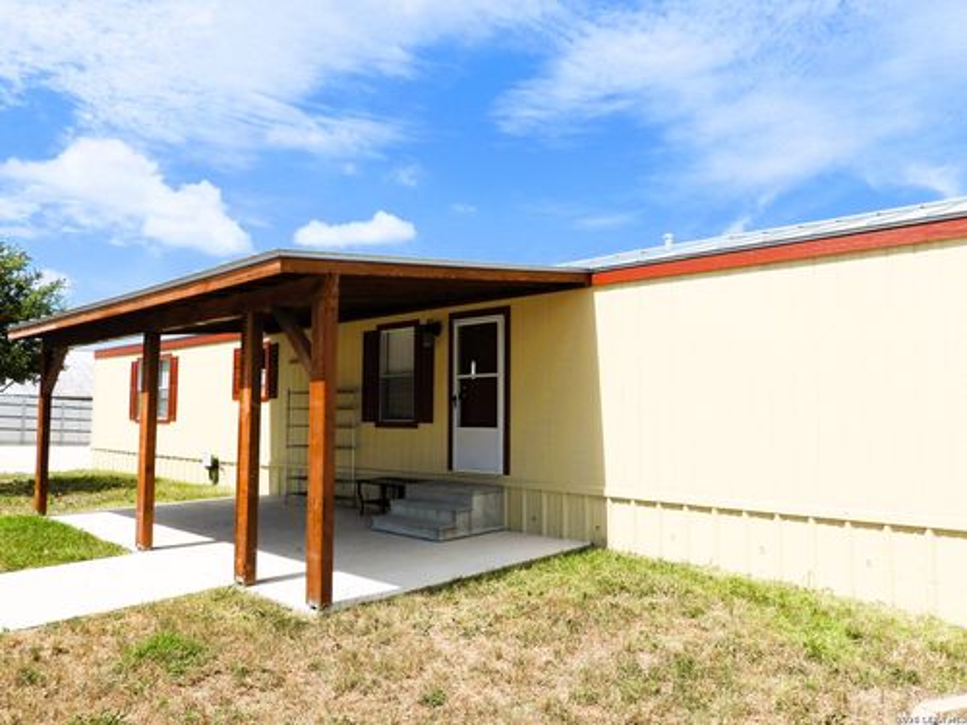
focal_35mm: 24
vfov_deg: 56.8
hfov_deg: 71.6
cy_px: 362
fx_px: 670
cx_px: 484
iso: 100
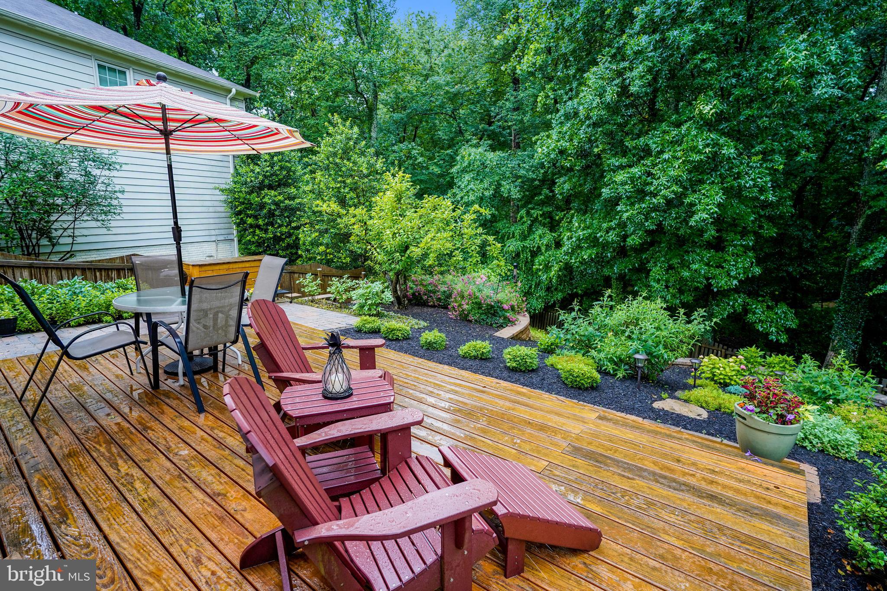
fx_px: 419
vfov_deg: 70.4
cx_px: 444
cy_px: 296
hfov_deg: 93.3
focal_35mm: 17
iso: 640
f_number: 4
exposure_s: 1/160
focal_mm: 17
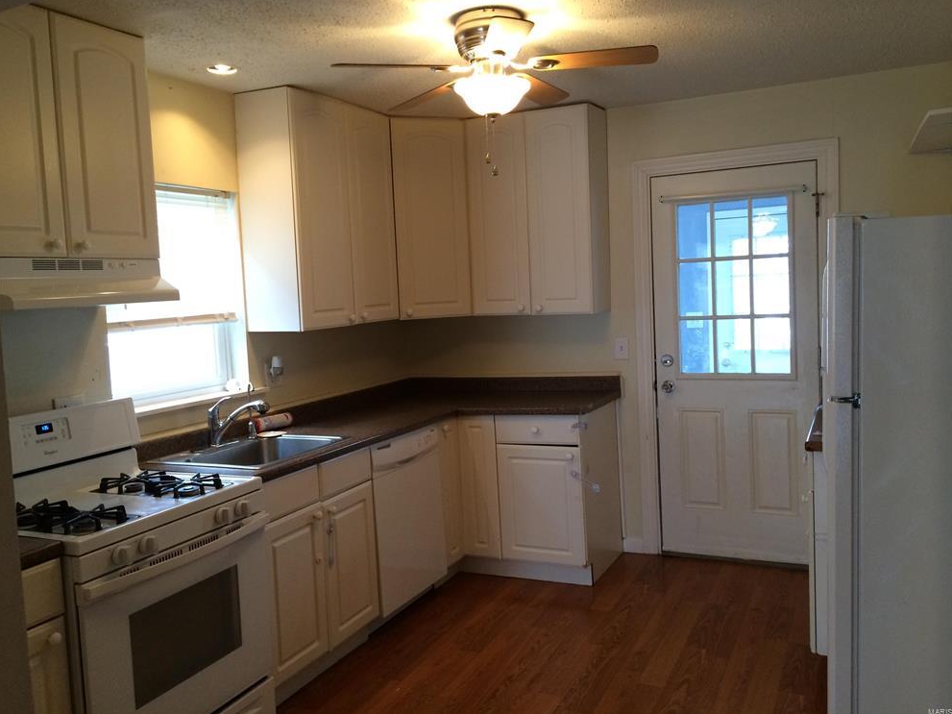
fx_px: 852
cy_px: 350
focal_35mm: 31
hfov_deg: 58.4
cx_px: 465
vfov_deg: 45.4
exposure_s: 1/30
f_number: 2.2
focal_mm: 4.12
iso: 160
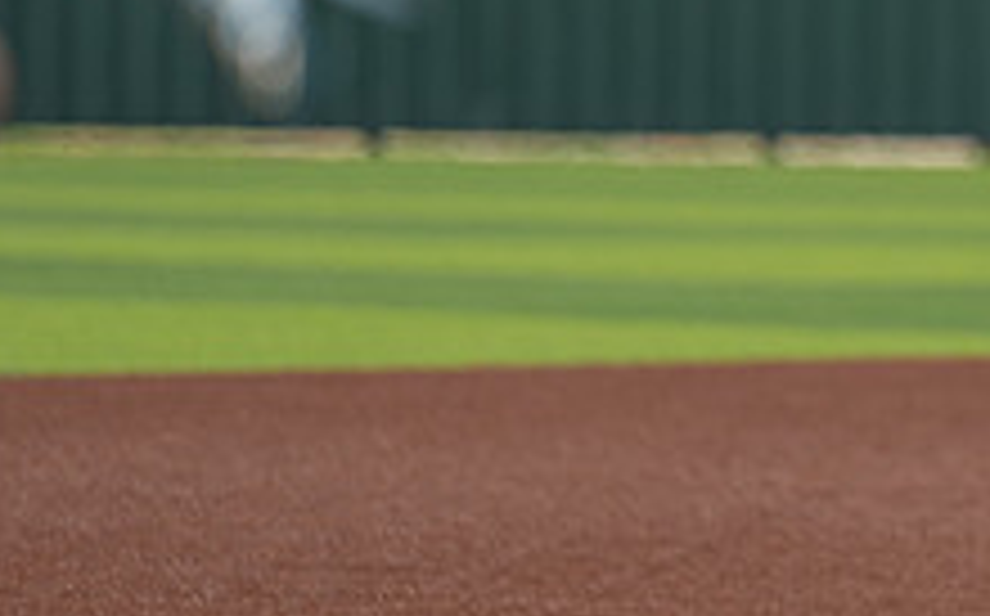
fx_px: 16361
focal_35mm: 607
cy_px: -83
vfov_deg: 2.2
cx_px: 1189
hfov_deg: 3.5
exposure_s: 1/2000
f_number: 2.8
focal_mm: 180
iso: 100
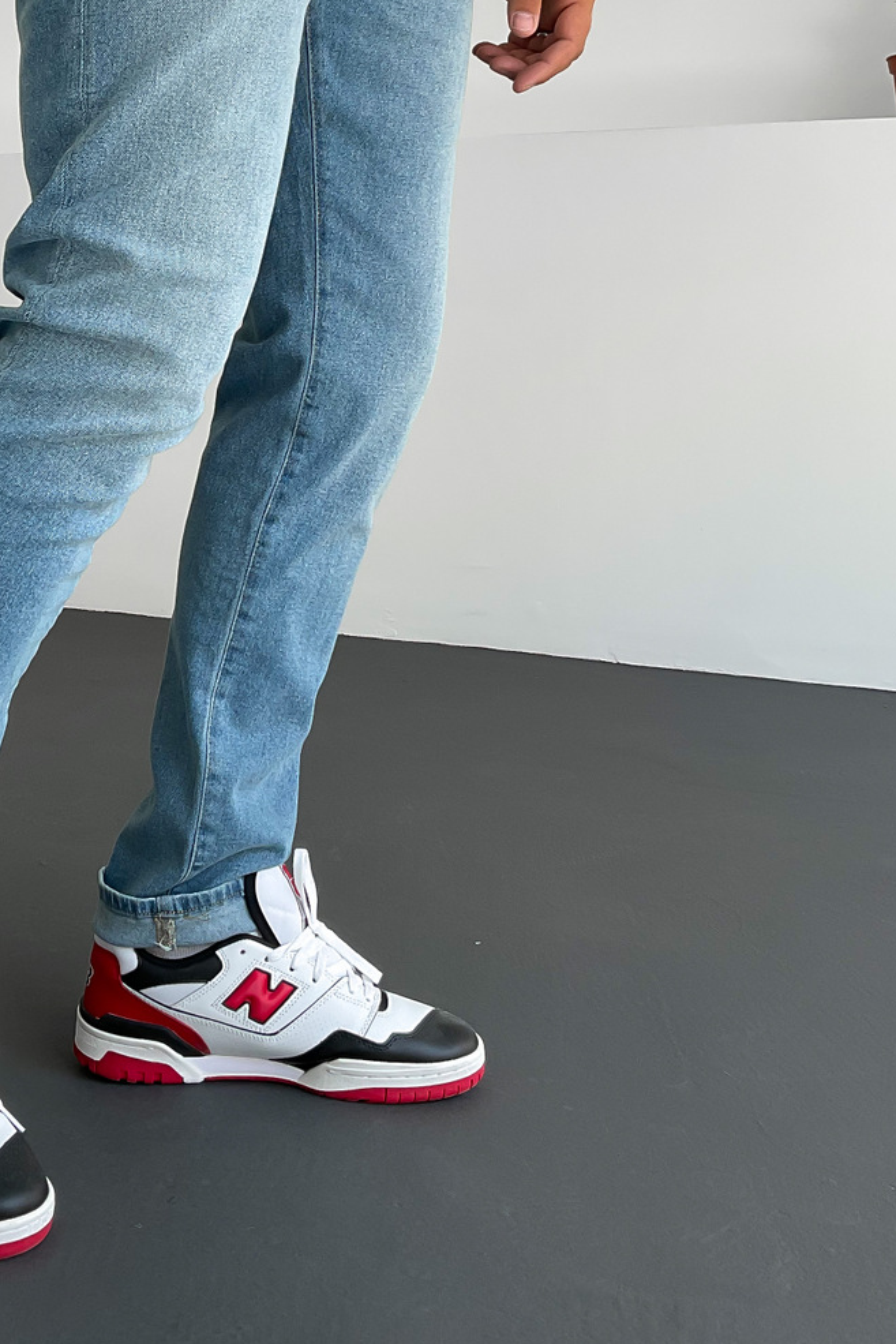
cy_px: 357
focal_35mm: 49
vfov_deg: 39.4
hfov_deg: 27.0
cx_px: 184
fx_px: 1829
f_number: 1.8
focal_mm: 3
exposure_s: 1/130
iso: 16
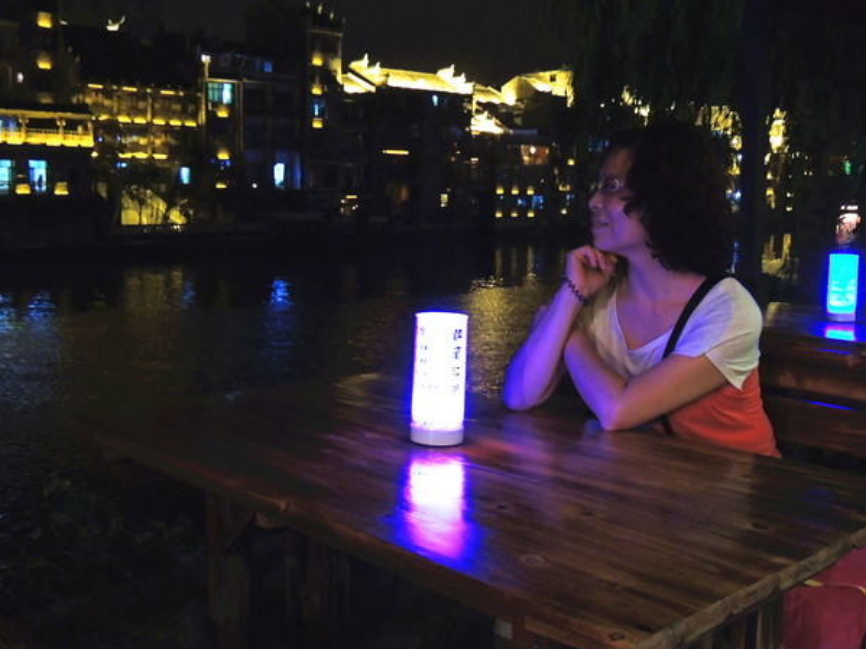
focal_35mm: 38
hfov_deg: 49.0
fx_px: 950
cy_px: 309
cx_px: 441
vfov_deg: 37.7
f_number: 3.3
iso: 800
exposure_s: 1/6
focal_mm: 6.2
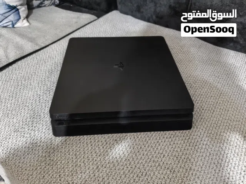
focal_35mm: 23
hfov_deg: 73.9
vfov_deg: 58.9
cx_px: 123
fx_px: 163
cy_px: 92
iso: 977
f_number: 1.8
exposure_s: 1/33.3
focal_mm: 5.56
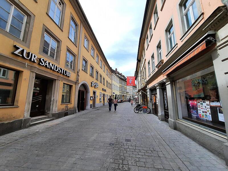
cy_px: 86
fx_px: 86
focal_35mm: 13
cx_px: 114
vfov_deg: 89.9
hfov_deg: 106.2
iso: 40
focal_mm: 1.74
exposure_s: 1/918
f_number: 2.2
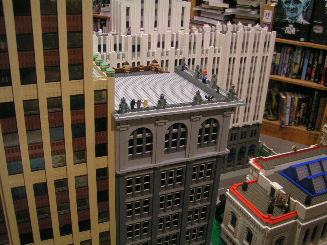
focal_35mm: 38
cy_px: 122
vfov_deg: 37.7
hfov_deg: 49.0
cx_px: 164
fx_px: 359
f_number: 2.8
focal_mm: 5.8
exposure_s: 1/10
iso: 200
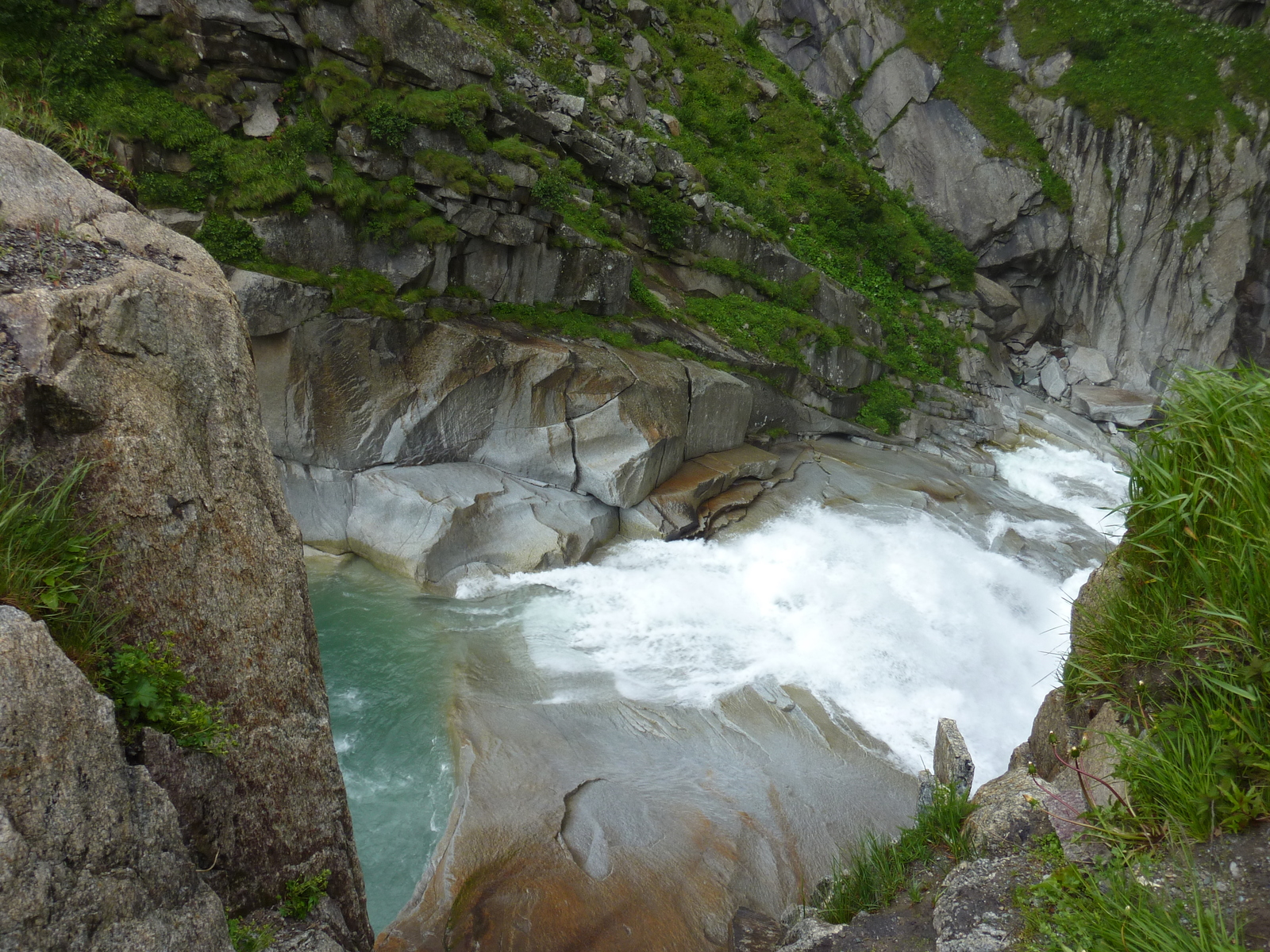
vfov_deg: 46.8
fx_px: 1101
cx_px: 635
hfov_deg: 60.0
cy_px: 476
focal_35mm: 30
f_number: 3.4
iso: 80
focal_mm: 5
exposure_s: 1/80
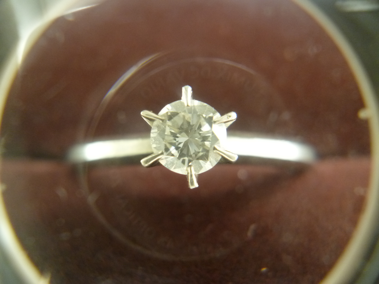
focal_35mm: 28
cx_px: 190
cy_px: 142
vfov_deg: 49.7
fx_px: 307
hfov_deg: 63.4
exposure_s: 1/10
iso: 400
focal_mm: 5
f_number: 3.1
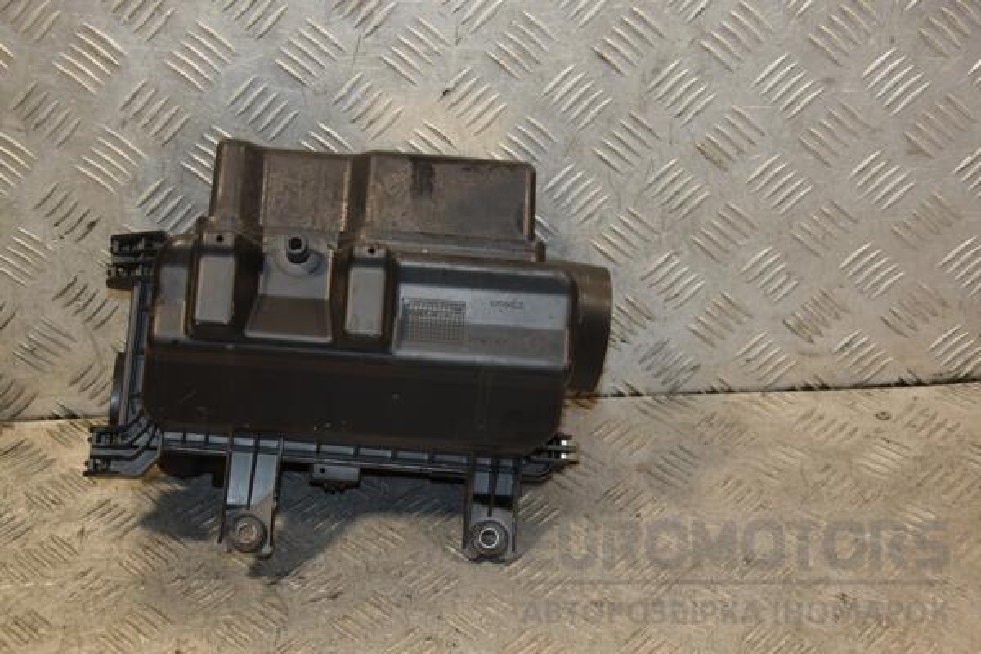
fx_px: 1635
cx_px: 490
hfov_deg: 33.4
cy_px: 327
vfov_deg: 22.6
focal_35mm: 60
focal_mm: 40
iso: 800
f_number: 4.8
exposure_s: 1/160
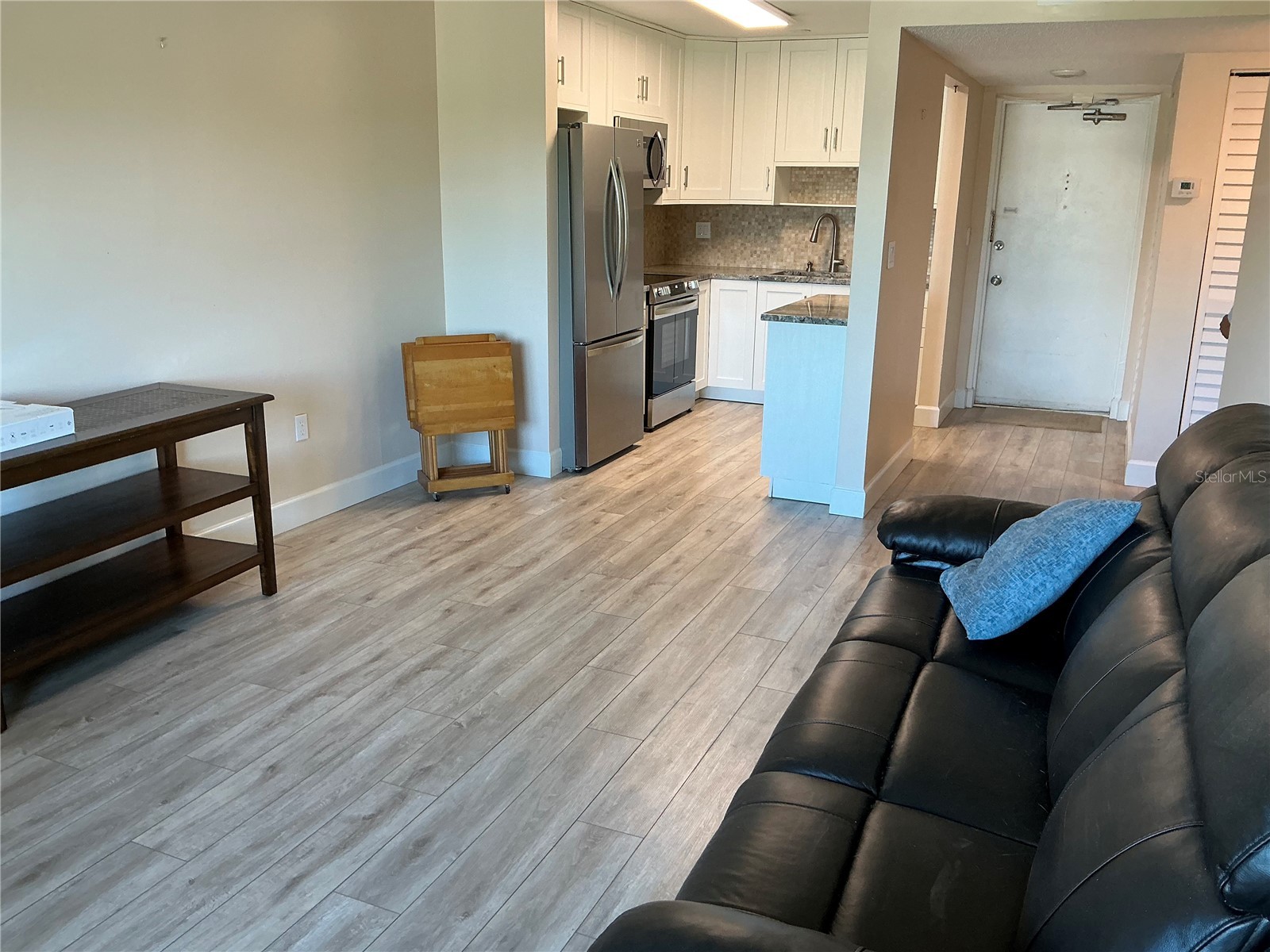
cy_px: 476
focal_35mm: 28
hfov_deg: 63.4
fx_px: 1027
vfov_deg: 49.7
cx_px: 635
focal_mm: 3
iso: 64
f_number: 1.8
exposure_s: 1/60
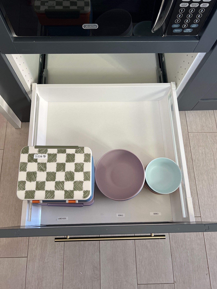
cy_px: 141
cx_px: 106
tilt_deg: -70.9
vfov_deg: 65.3
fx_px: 226
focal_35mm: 27
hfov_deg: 51.3
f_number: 1.5
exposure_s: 1/121
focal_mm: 5.7
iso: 100
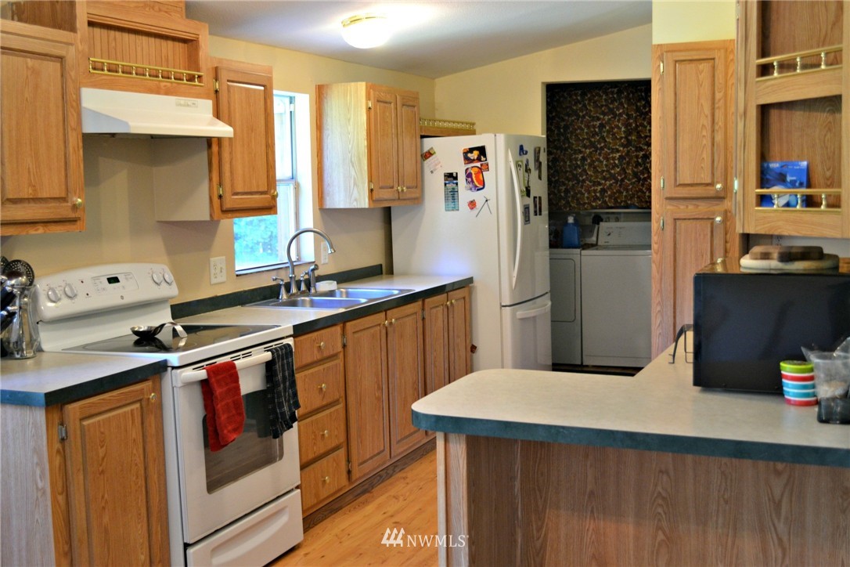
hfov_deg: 46.4
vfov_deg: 31.9
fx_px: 992
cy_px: 284
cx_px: 425
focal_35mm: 42
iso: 900
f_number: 4.5
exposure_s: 1/15
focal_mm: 28
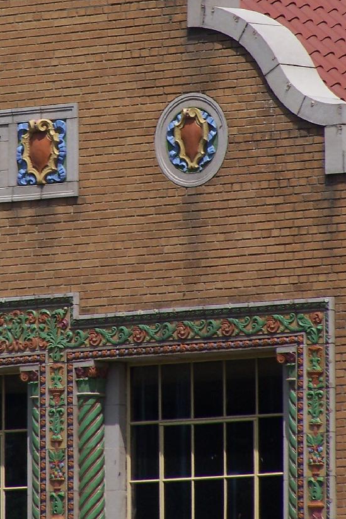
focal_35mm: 581
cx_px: 115
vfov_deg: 3.5
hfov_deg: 2.4
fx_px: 8379
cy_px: 144
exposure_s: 1/1000
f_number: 5
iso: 80
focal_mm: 55.9
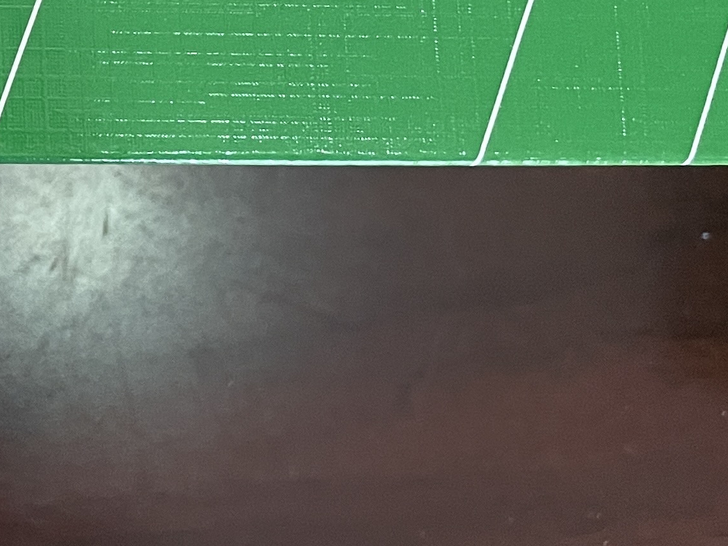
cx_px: -467
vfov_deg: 14.9
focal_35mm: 92
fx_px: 1935
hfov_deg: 18.1
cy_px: -277
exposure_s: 1/60
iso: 320
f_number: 1.6
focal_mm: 4.2
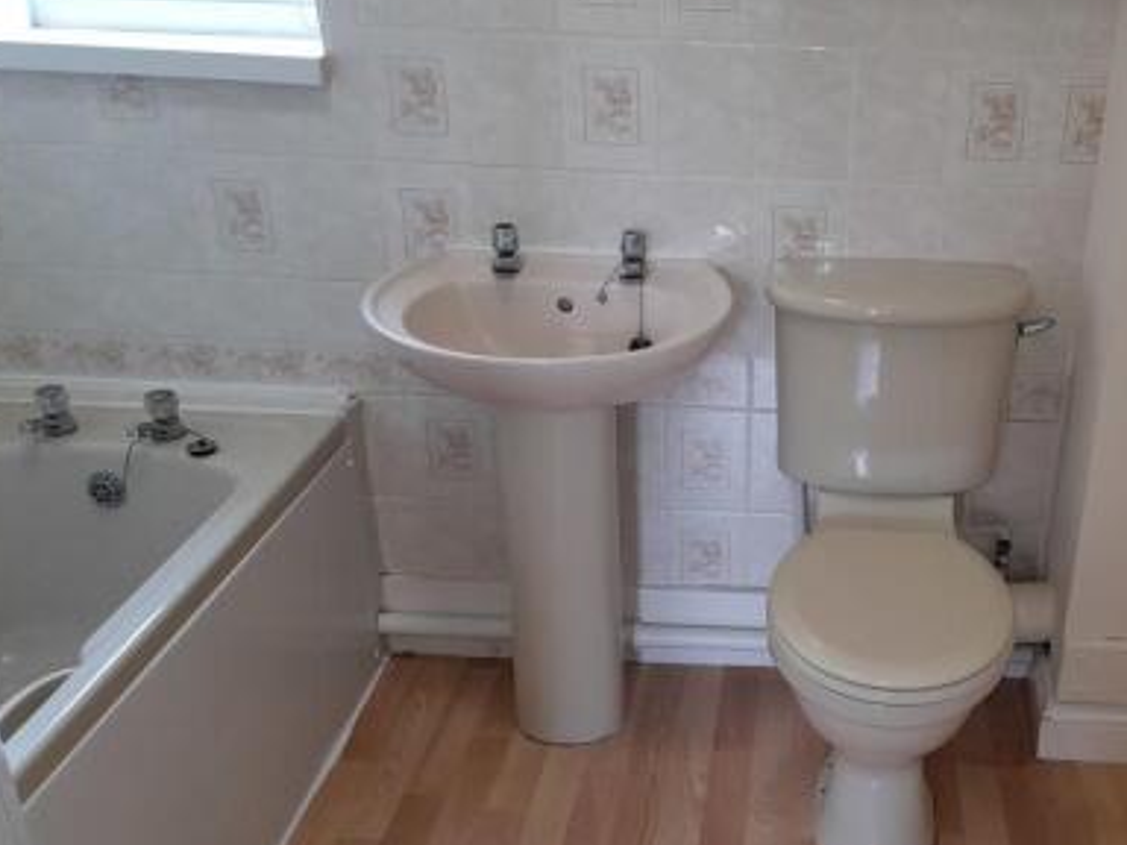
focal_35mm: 38
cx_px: 788
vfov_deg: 37.6
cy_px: 500
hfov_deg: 47.8
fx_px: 1237
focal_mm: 4.6
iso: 80
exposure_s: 1/50
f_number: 2
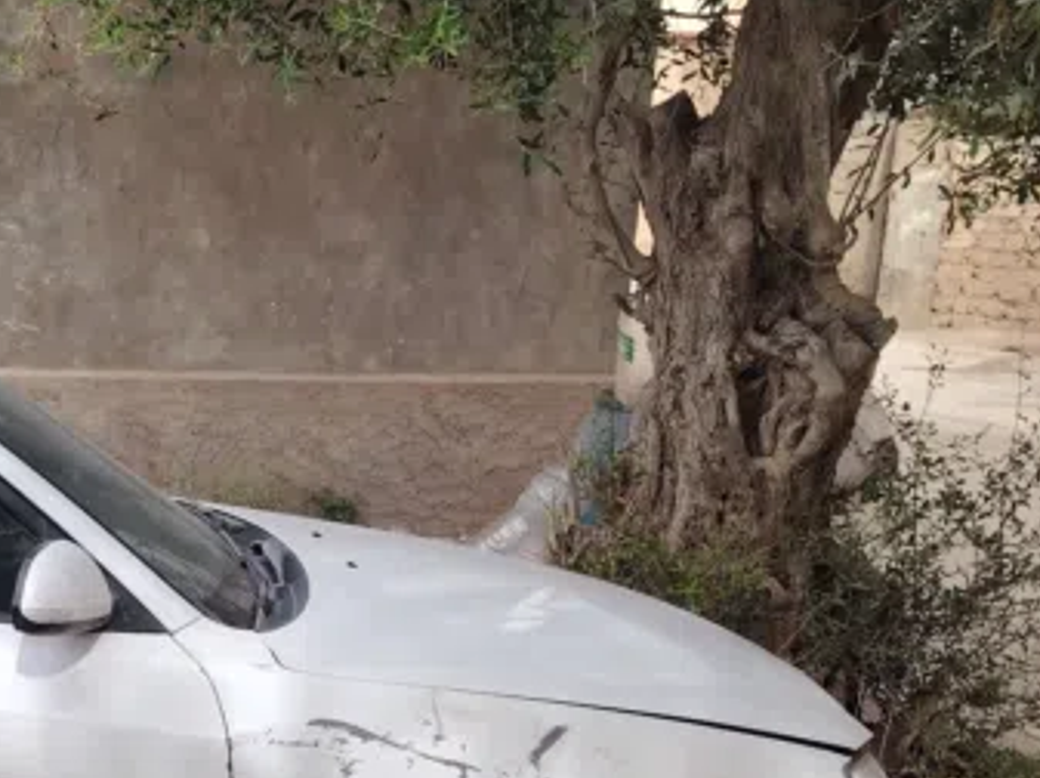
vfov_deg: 19.9
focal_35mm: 73
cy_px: 624
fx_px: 2191
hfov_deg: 24.6
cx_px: -148
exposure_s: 1/900
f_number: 1.75
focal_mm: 5.25
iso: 388
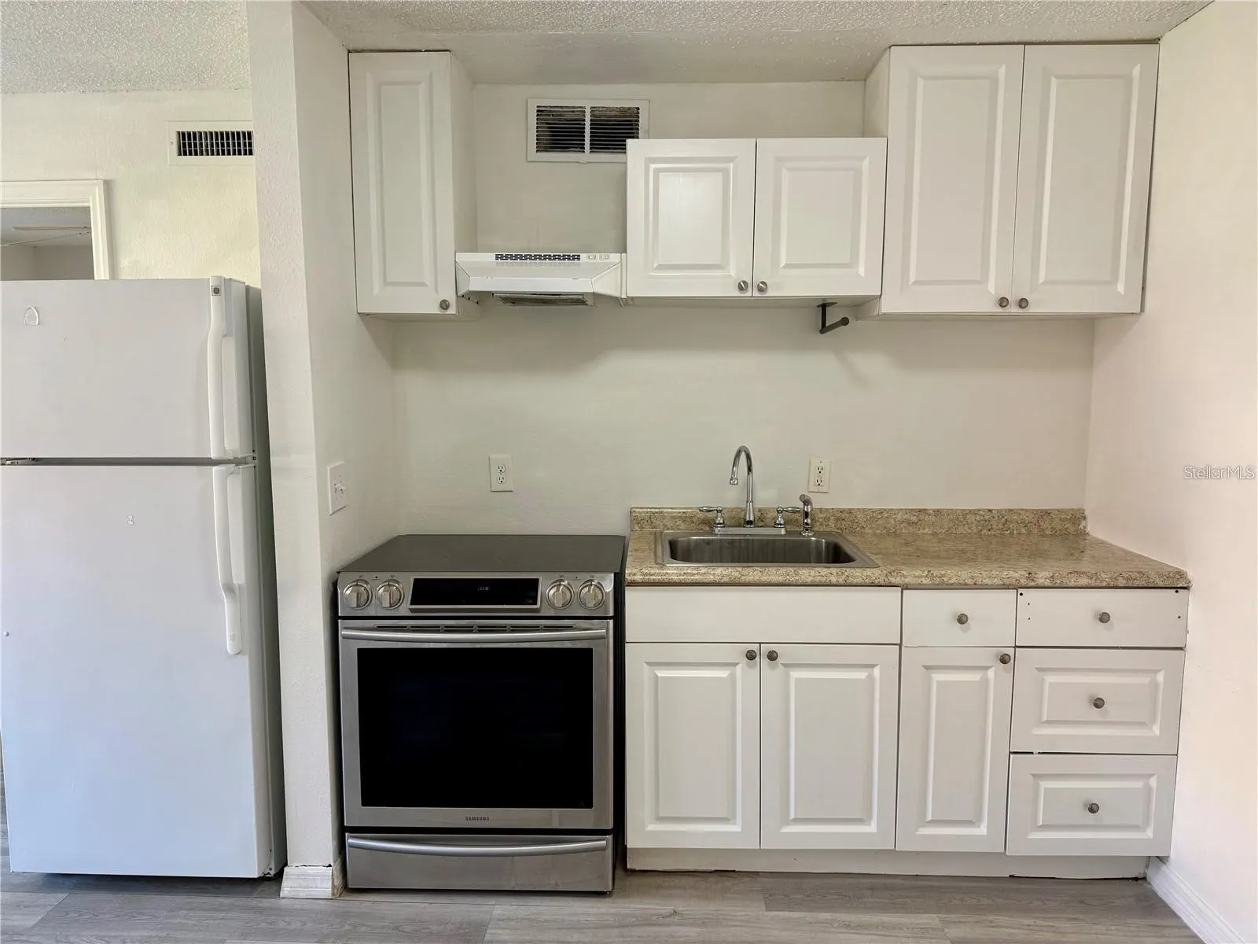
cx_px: 629
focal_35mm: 24
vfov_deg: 56.8
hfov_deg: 71.6
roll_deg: -0.3
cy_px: 472
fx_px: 872
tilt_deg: -6.3
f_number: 1.78
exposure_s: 1/60
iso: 125
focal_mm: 6.76
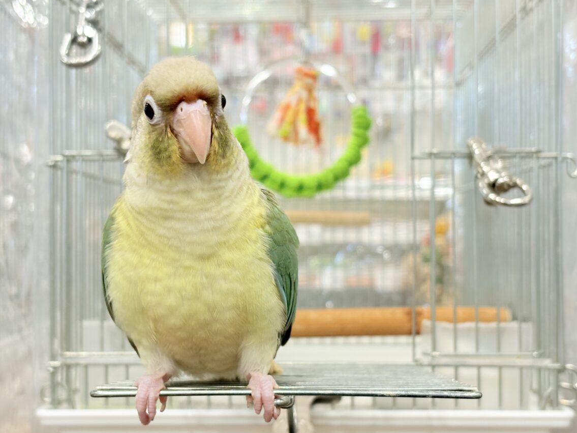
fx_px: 917
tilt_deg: +1.1
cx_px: 281
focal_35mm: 55
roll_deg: +0.2
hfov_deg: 34.9
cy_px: 217
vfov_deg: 26.6
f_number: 1.6
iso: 125
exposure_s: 1/100
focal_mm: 5.96
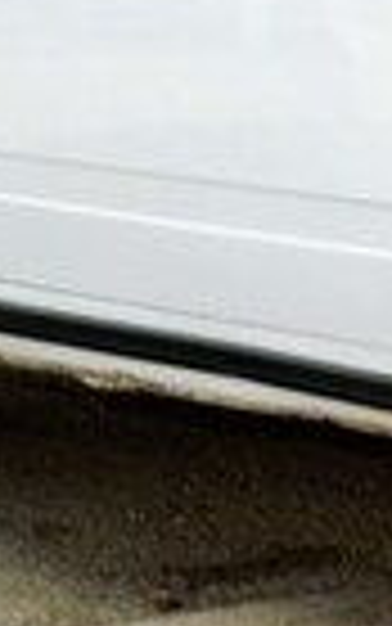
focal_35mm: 174
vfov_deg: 11.9
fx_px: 2971
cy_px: -14
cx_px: 667
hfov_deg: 7.4
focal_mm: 24
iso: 200
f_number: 7.1
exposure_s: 1/200
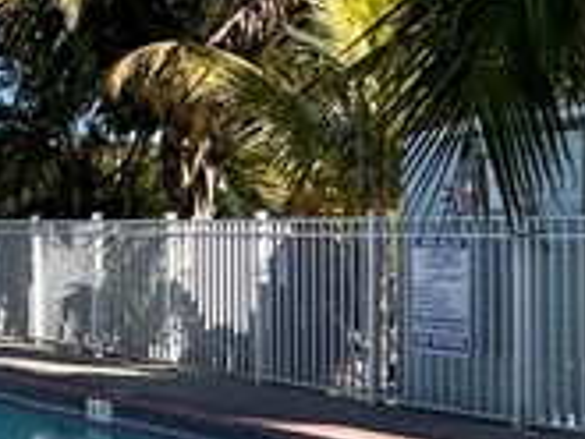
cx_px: -872
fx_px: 1471
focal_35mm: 87
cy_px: 273
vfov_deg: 17.0
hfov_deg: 14.1
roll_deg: +1.4
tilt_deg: -1.0
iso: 50
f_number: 2.2
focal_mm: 2.22
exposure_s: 1/3300
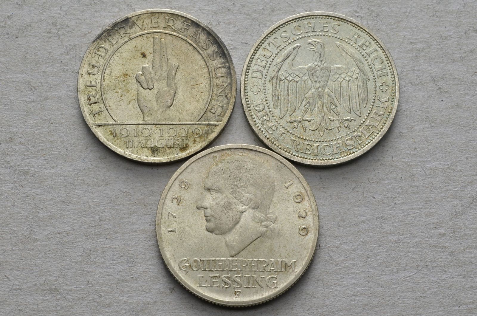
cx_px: 238
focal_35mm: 75
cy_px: 158
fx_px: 992
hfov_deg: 27.0
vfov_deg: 18.1
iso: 400
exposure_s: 1/250
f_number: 14
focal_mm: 50
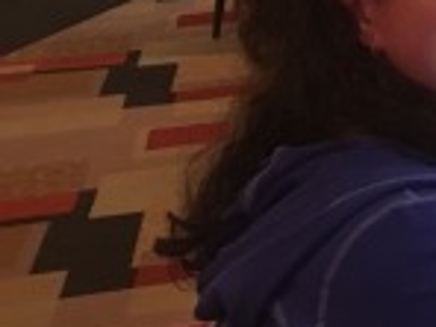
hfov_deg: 13.6
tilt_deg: -15.7
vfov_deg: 11.8
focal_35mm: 125
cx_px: 848
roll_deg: +3.1
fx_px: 1574
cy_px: 82
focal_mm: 4.15
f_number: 2.2
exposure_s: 1/15
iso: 400
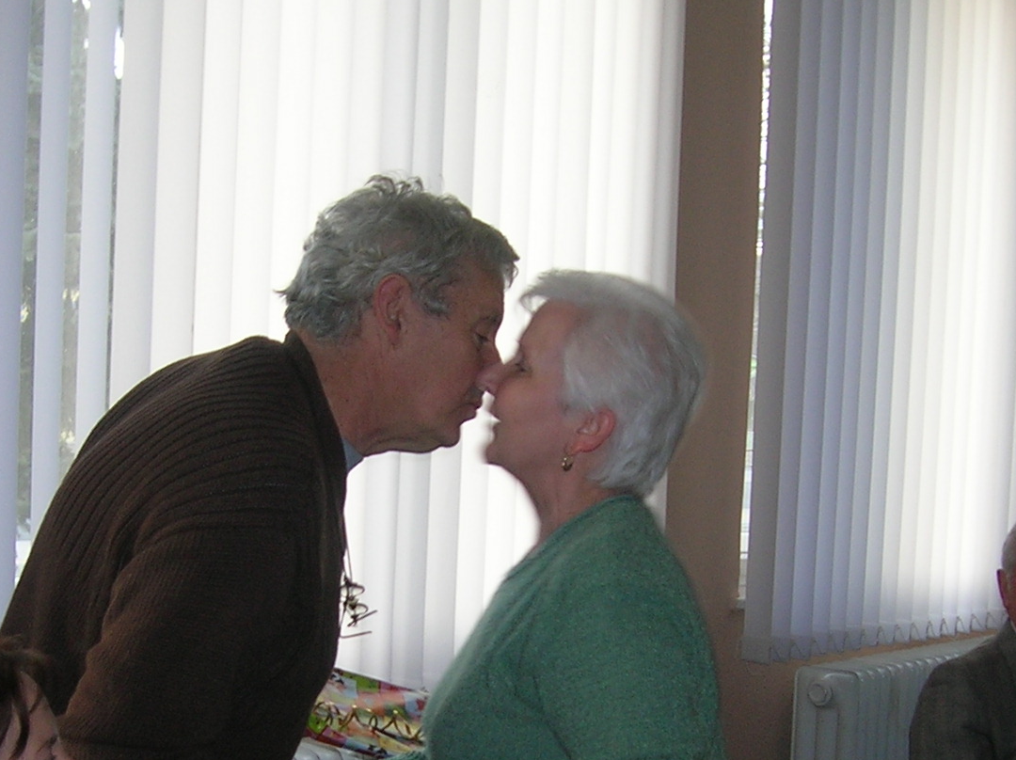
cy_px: 584
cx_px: 437
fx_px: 2111
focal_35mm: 72
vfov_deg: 20.2
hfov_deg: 27.0
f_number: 2.9
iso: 50
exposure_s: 1/30
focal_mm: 5.7
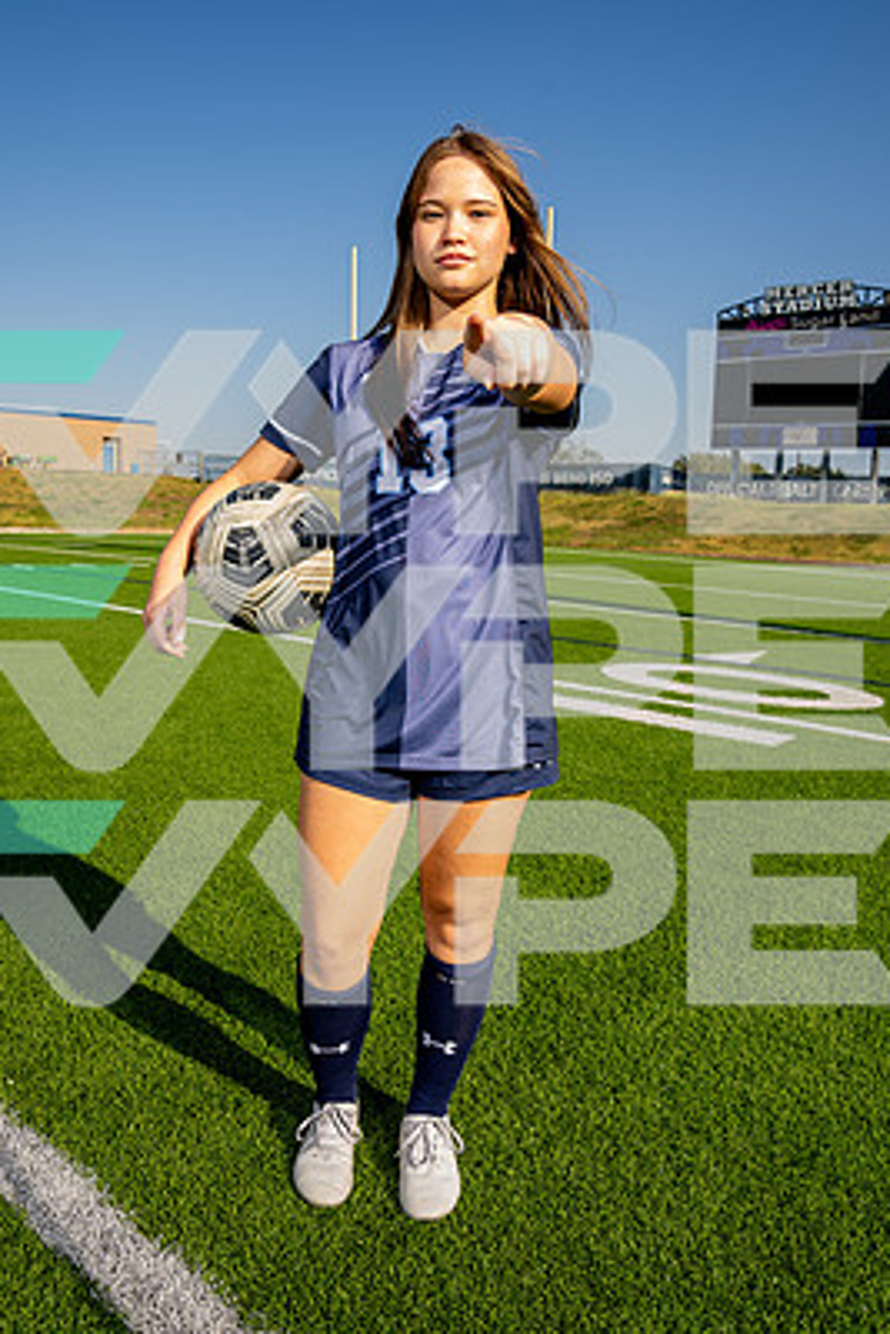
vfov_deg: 67.4
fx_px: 1000
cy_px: 670
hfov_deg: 47.9
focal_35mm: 27
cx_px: 423
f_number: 7.1
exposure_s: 1/125
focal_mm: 24
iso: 50
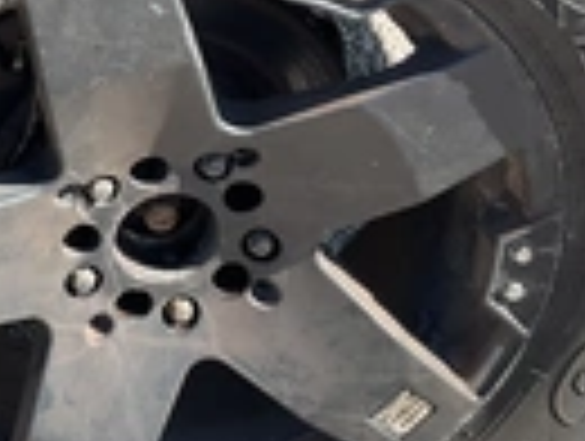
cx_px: 72
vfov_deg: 16.5
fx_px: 1507
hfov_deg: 21.5
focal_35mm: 89
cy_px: 86
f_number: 1.8
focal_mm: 3
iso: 25
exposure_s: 1/353
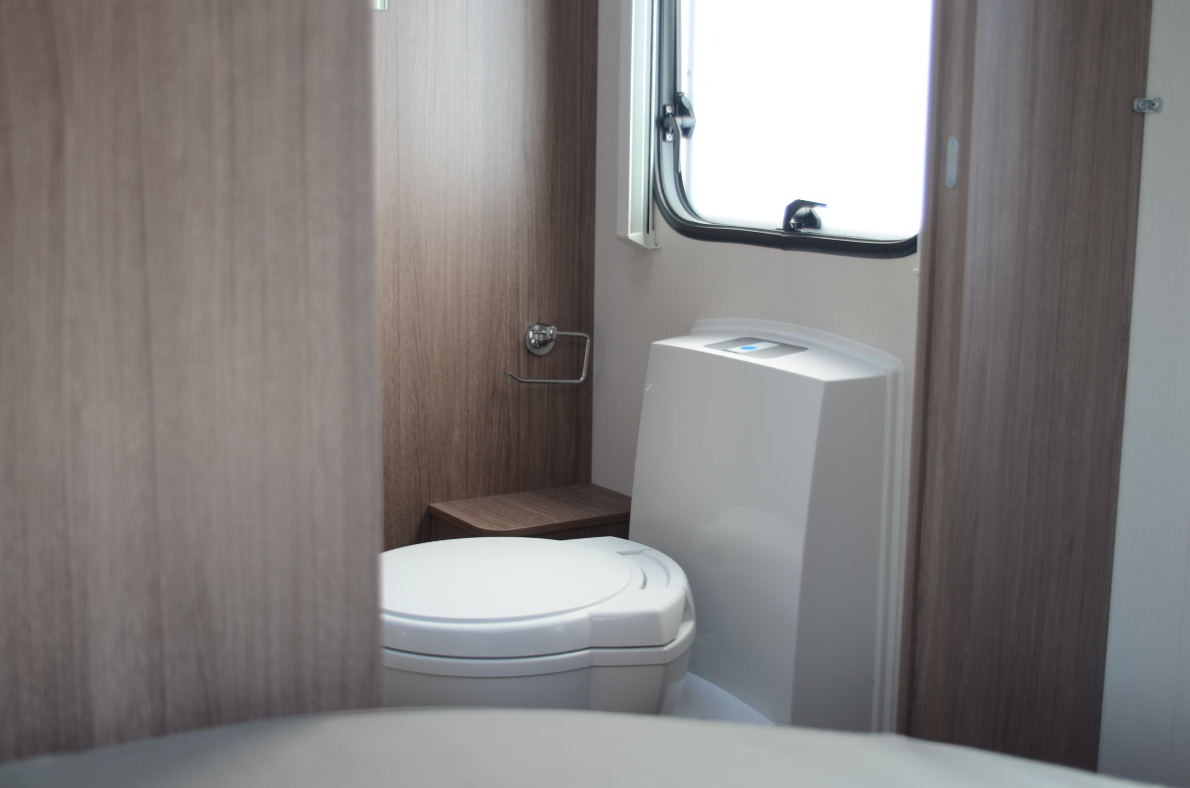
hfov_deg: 41.2
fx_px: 1583
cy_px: 394
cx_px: 595
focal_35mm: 48
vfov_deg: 28.0
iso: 100
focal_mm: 32
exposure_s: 1/25
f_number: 2.8
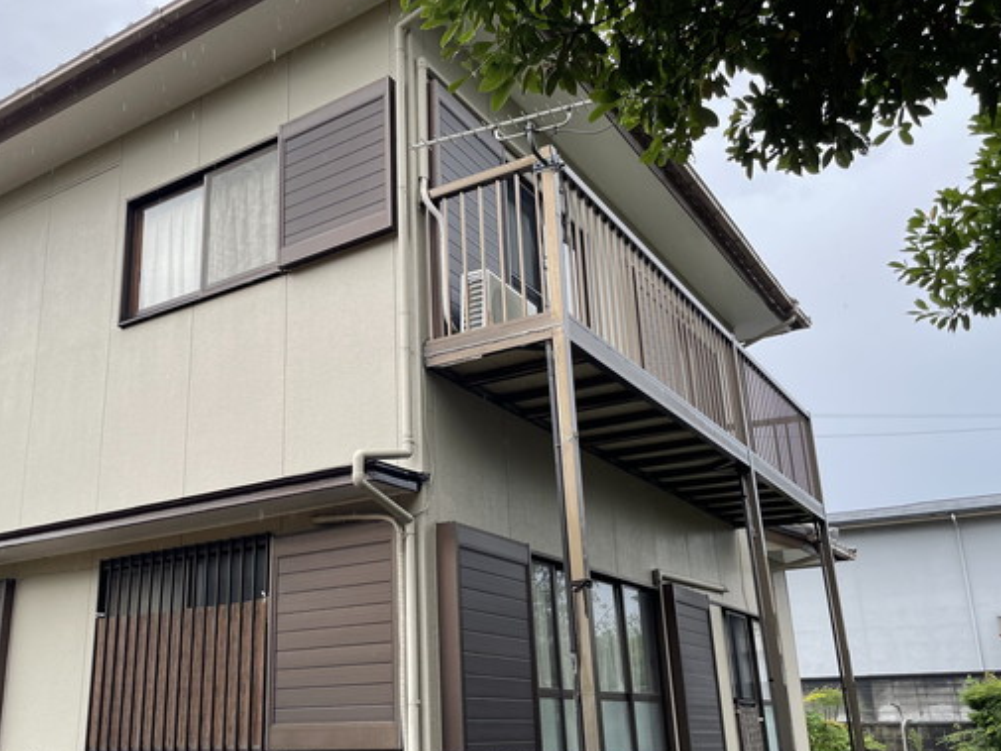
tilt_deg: +16.9
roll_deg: +1.3
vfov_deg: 41.7
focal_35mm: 34
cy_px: 427
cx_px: 392
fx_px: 983
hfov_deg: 53.5
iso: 32
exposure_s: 1/346
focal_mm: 4.2
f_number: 1.6
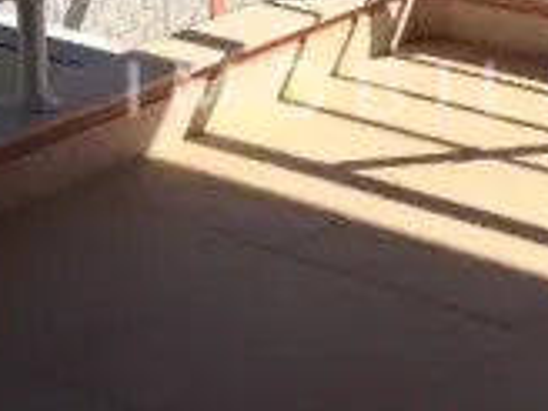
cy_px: -334
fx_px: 2169
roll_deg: +1.4
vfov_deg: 10.2
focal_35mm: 137
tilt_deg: -11.3
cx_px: 511
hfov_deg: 14.2
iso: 50
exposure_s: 1/1905
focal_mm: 4.28
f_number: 2.4
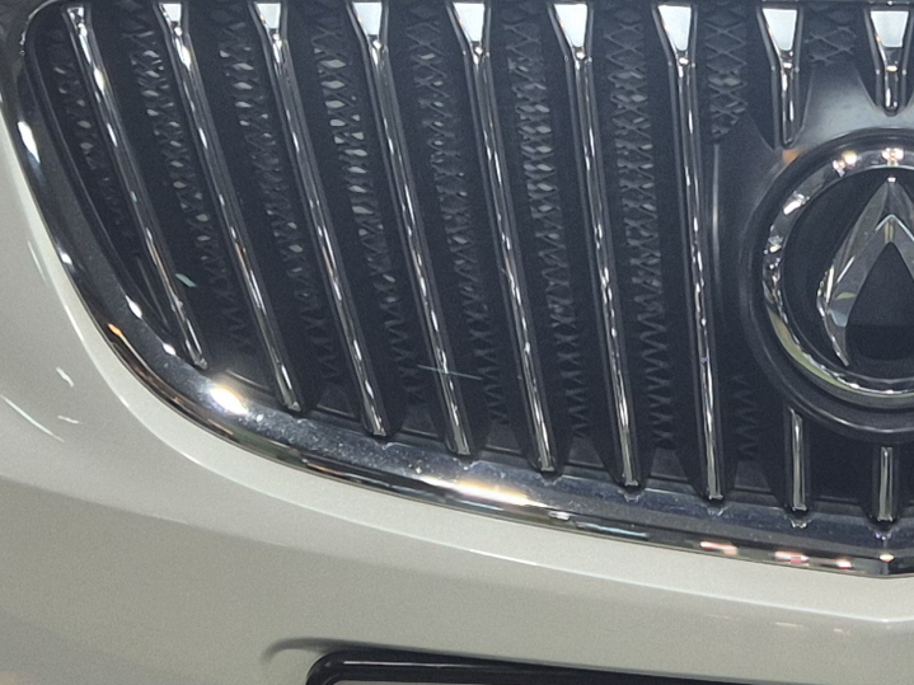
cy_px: -135
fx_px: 3379
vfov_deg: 11.4
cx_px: 697
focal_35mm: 128
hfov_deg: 15.3
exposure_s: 1/120
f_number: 1.8
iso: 32
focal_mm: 5.4
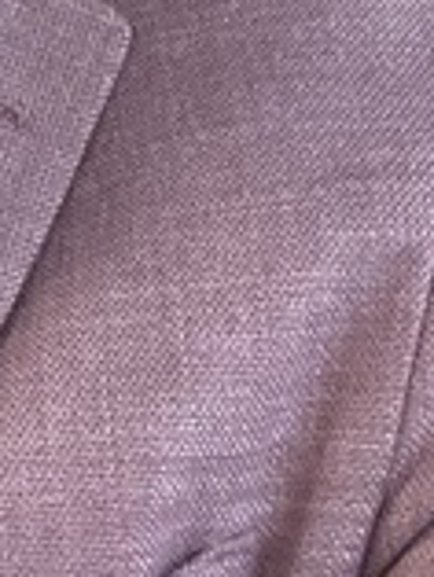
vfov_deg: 11.8
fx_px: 2554
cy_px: -507
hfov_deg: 9.0
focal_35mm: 153
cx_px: -500
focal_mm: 2.71
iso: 400
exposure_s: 1/53
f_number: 2.2
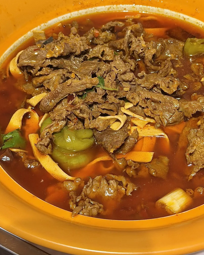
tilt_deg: -47.5
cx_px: 129
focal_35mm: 67
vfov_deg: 28.2
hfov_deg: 22.8
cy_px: 90
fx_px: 505
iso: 50
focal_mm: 6.76
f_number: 1.78
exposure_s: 1/100
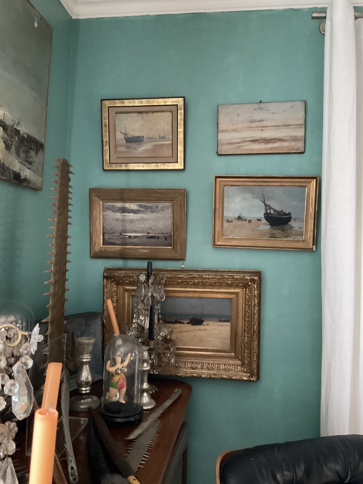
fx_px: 405
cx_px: 182
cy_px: 242
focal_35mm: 29
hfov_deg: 48.2
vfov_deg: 61.7
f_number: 1.8
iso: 400
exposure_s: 1/25
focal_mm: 3
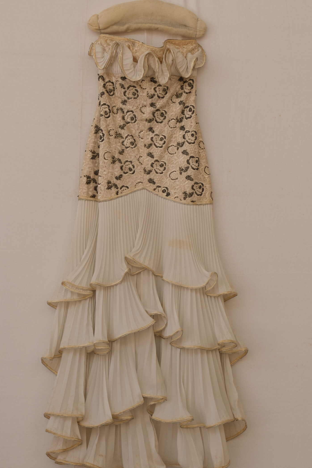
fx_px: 1326
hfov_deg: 13.4
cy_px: 223
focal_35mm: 102
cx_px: 162
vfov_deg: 20.0
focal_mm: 55
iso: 320
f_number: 9
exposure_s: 1/125
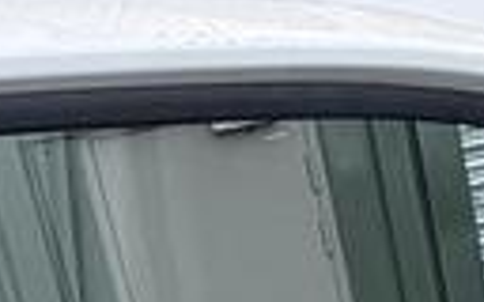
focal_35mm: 104
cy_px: 744
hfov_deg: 19.9
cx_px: 363
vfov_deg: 10.6
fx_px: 1372
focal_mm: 2.22
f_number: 2.2
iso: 64
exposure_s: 1/515
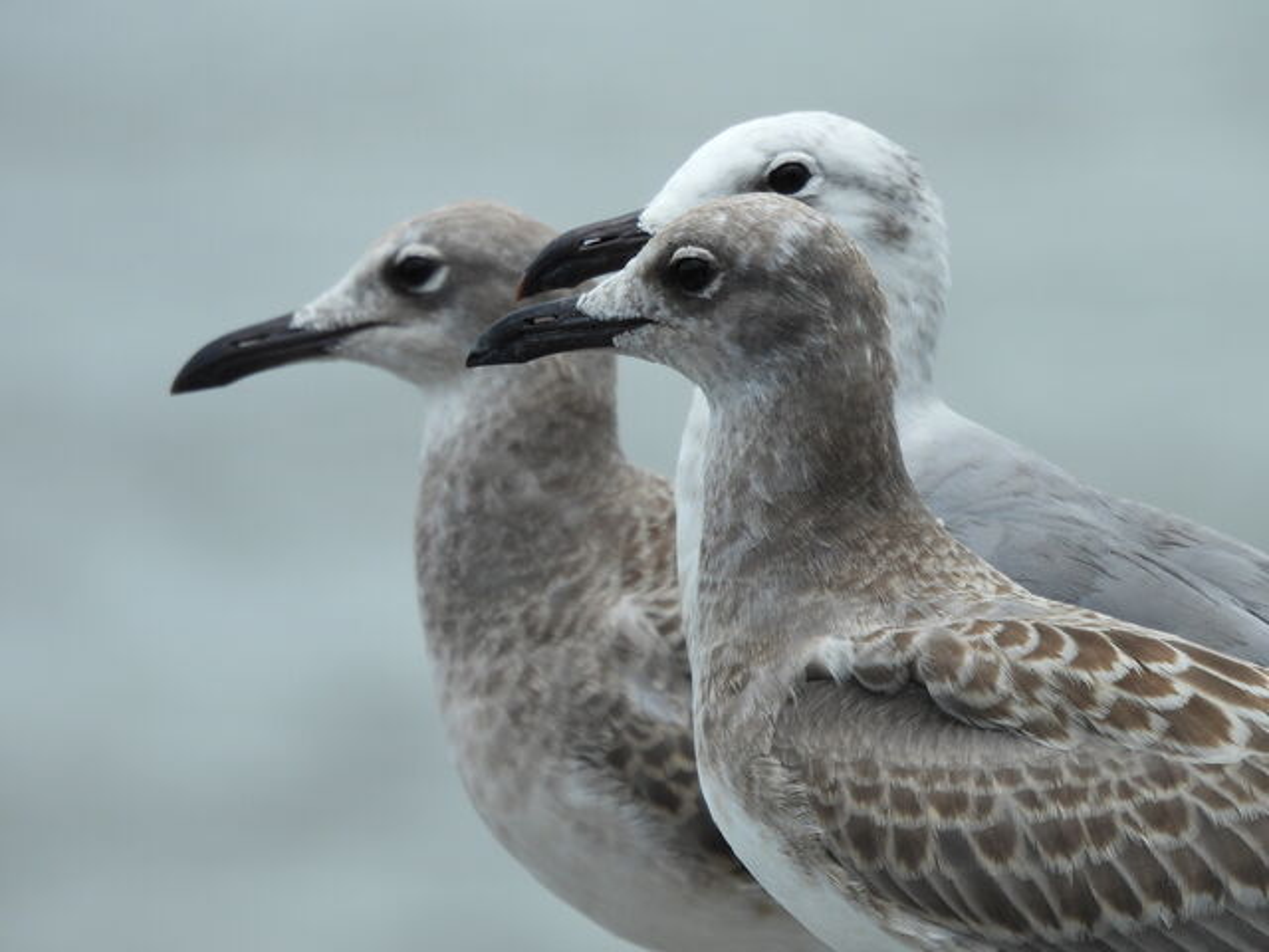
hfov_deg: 1.8
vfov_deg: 1.4
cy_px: 476
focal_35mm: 1100
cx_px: 634
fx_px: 40325
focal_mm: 196
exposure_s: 1/500
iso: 125
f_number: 5.6
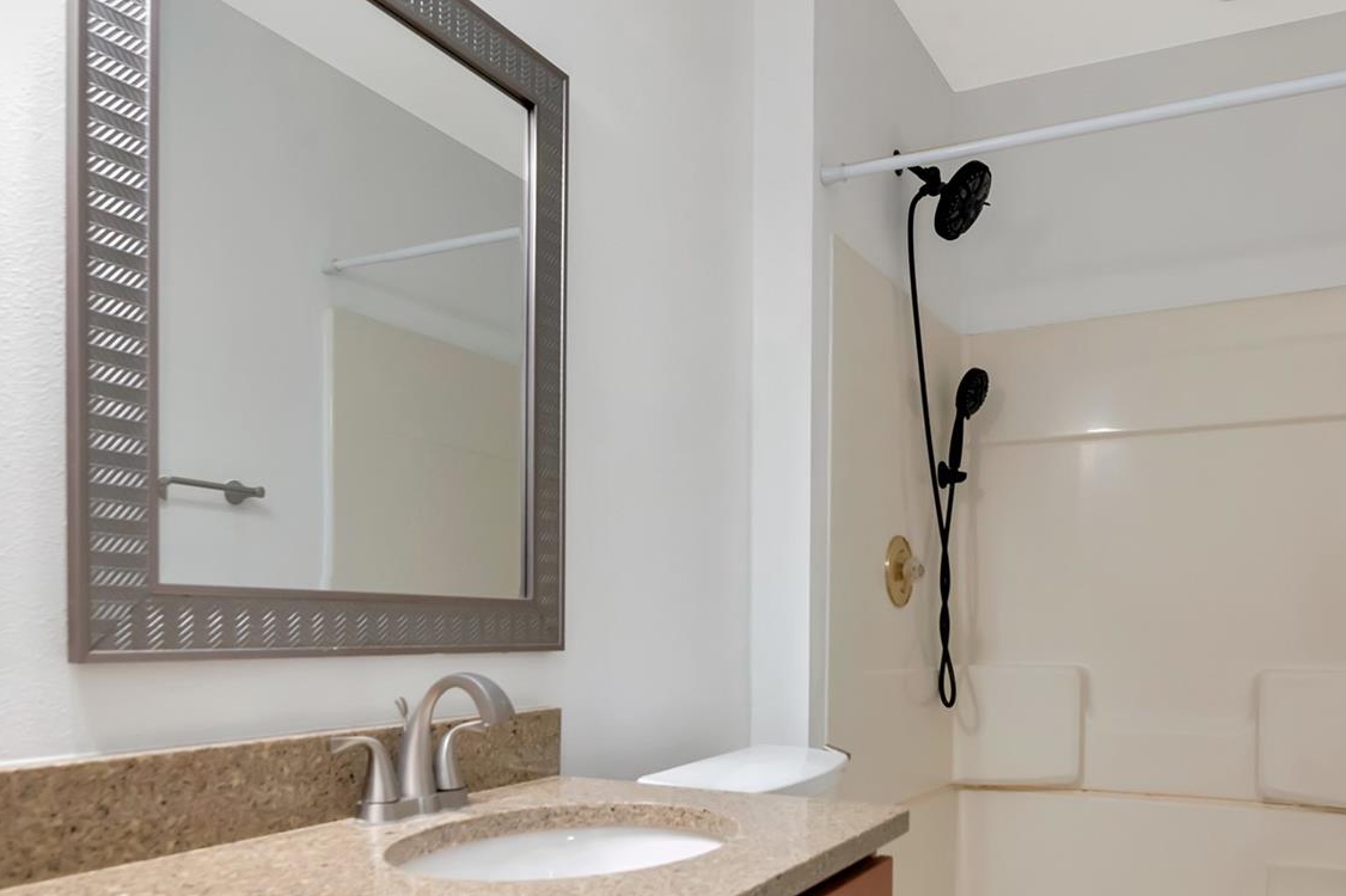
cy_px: 589
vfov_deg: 46.2
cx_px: 787
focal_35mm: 28
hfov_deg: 65.6
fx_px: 1036
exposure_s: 1/80
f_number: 6.3
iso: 1250
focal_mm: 13
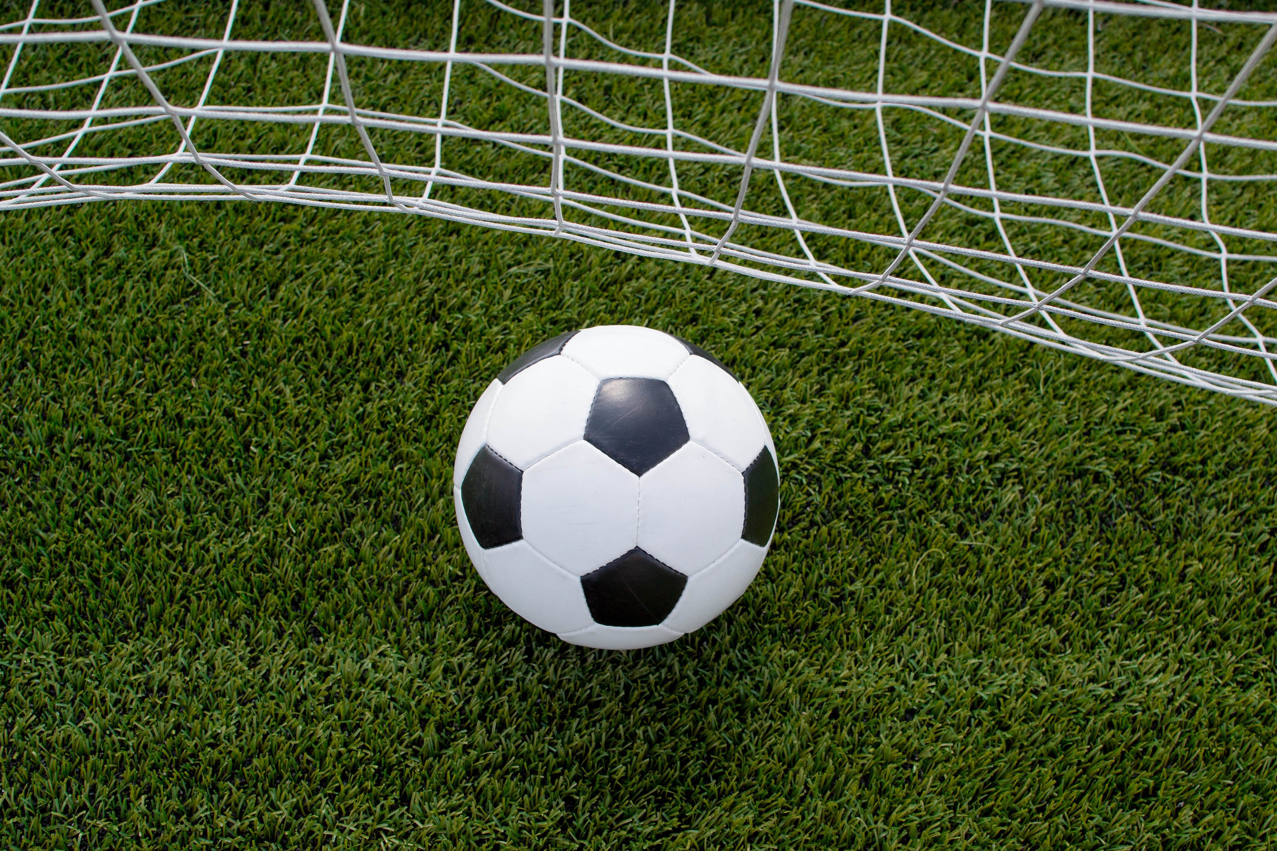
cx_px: 638
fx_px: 1862
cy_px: 426
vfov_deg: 25.8
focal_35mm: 52
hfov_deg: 37.9
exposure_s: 1/200
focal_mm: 35
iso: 200
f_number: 5
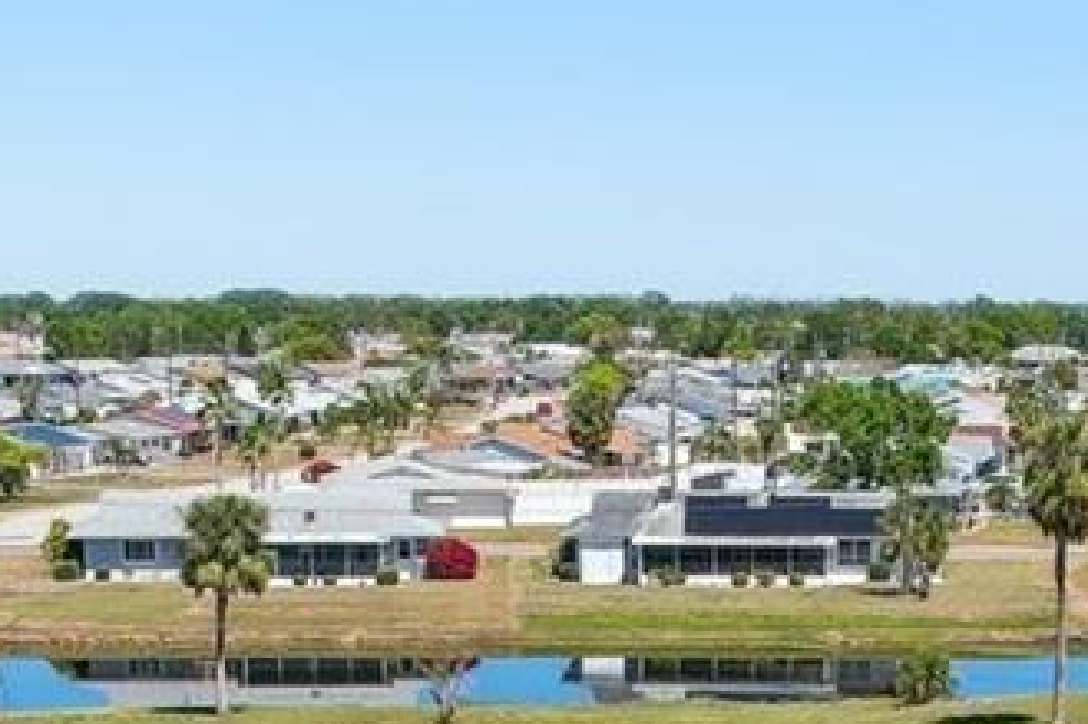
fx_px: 3232
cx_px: 579
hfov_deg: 19.1
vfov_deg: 11.9
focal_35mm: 107
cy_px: 1266
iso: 100
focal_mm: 8.4
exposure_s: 1/640
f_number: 2.8
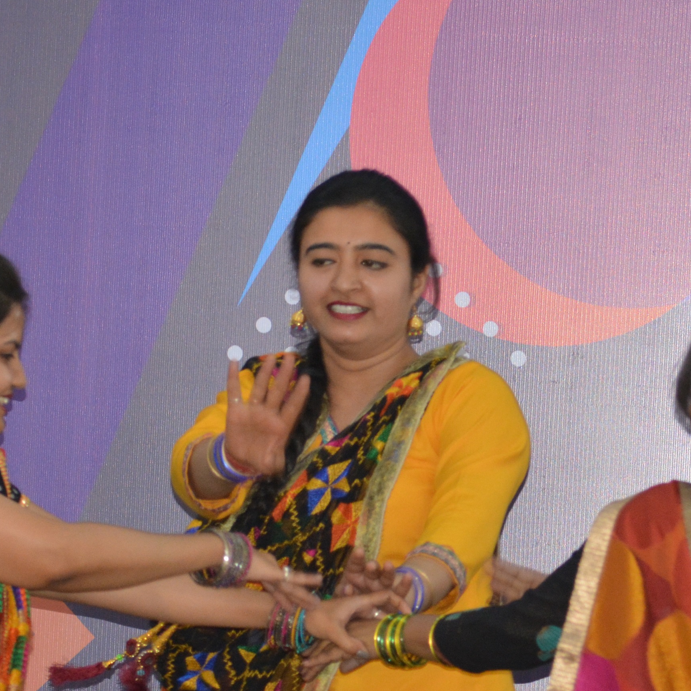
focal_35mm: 413
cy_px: 620
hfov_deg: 4.2
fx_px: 9327
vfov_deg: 4.2
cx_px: 388
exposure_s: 1/160
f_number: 4.8
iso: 1000
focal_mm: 112
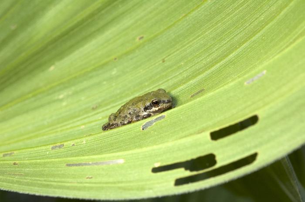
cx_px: 152
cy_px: 101
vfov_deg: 15.2
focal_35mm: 90
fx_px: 762
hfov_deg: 22.6
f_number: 11
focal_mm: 60
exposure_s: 1/60
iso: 640
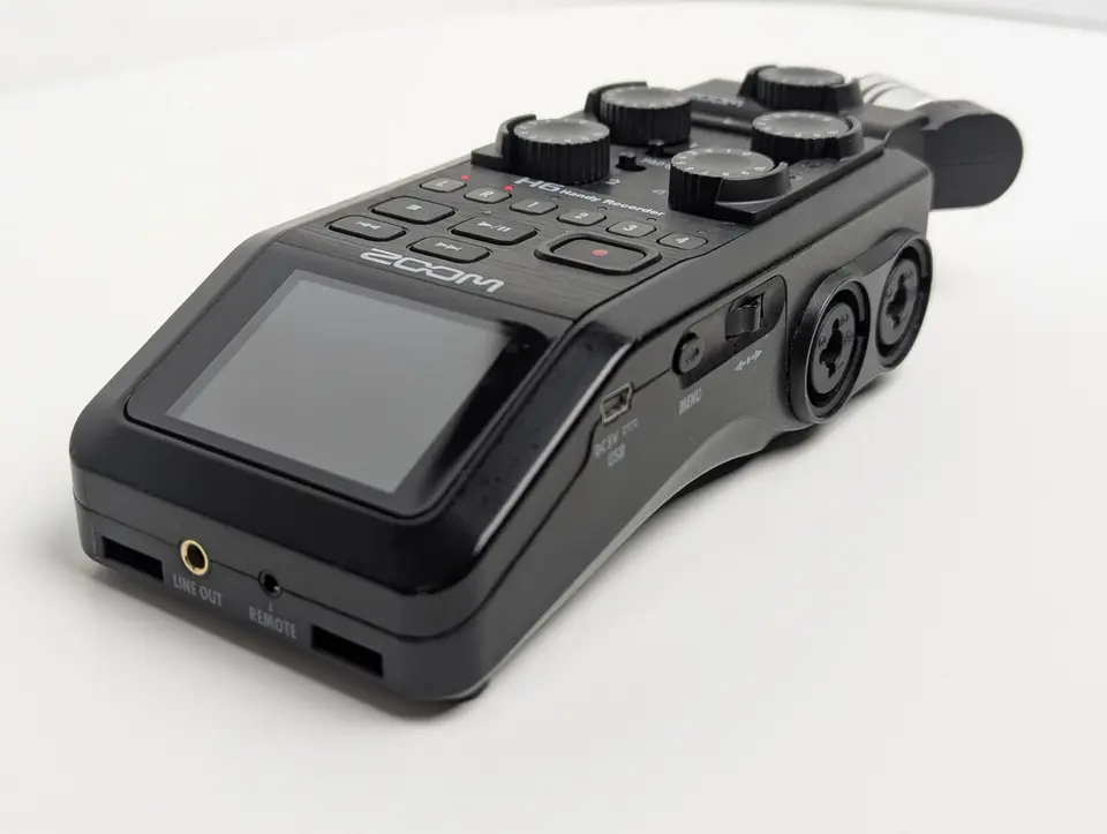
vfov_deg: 30.3
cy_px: 417
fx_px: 1537
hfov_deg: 39.6
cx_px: 554
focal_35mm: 48
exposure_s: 1/60
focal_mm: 6.81
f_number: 1.85
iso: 72
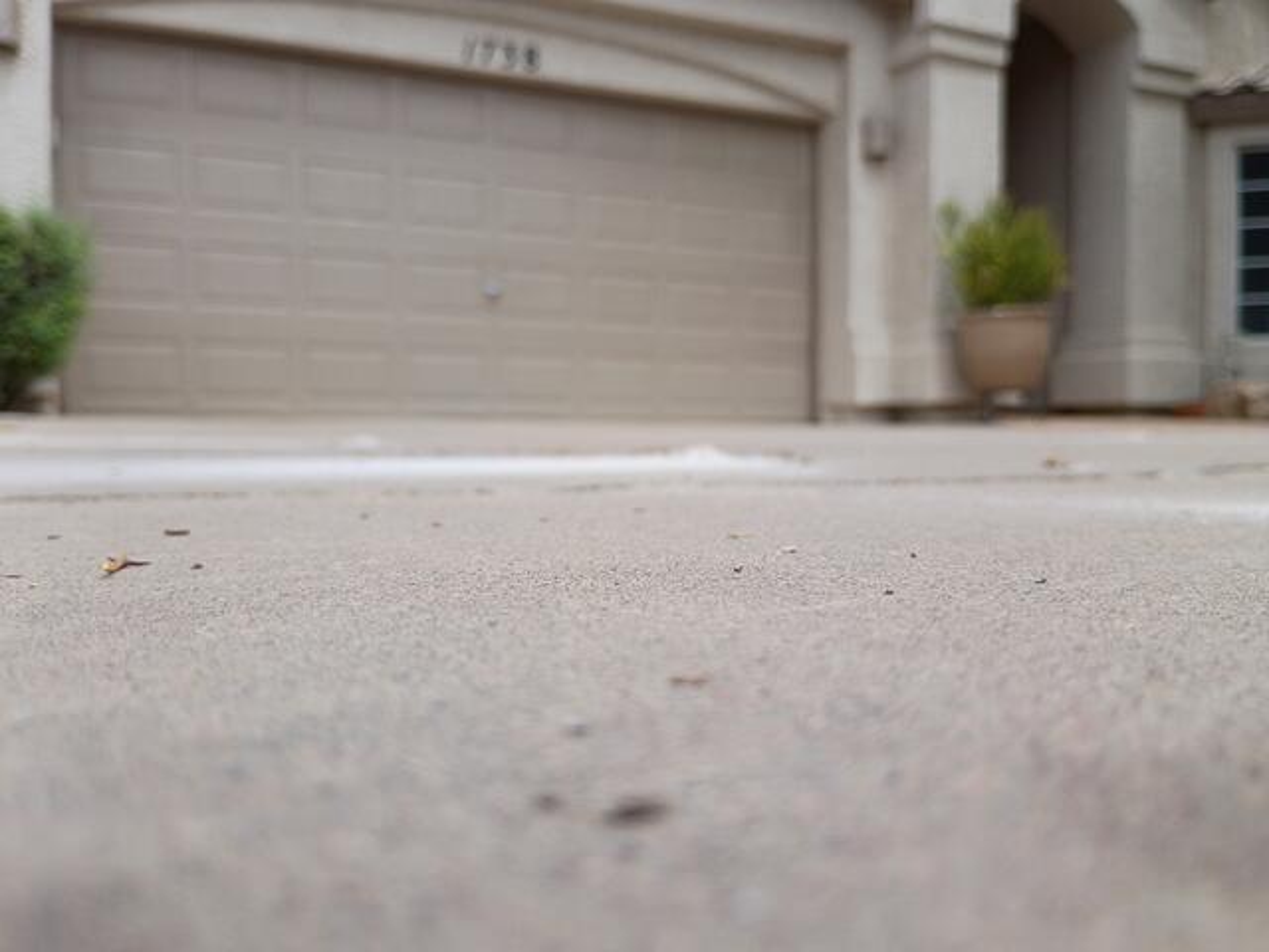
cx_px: 634
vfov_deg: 48.2
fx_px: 1063
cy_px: 476
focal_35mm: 29
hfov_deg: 61.7
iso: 101
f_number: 1.8
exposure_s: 1/856
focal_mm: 4.27
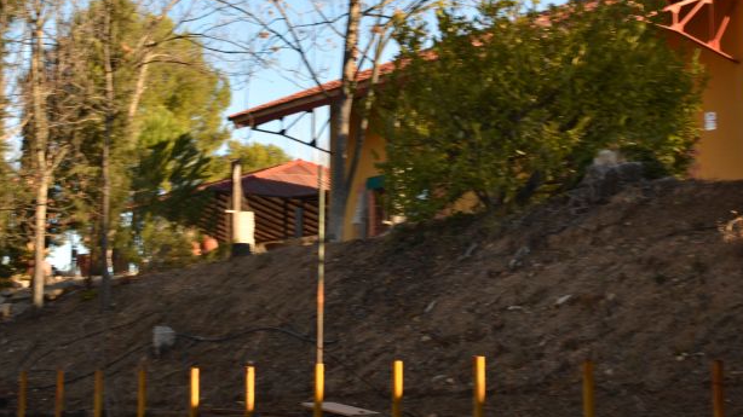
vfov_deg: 16.7
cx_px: 327
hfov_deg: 29.5
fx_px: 1412
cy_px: 113
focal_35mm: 72
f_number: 11
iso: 100
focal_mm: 35
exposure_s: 1/40
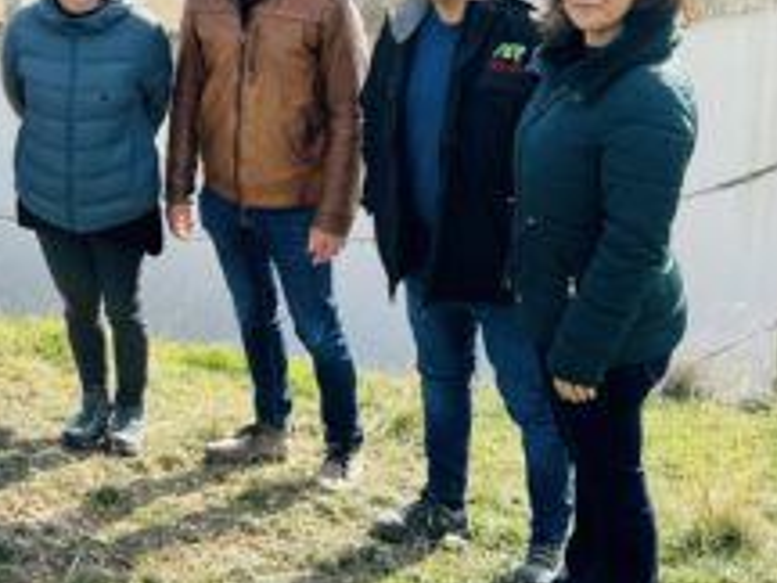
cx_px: 97
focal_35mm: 68
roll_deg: +3.3
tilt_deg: -17.5
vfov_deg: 21.2
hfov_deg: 27.7
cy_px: 63
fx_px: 1526
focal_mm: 6.76
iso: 80
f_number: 1.78
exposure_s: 1/912
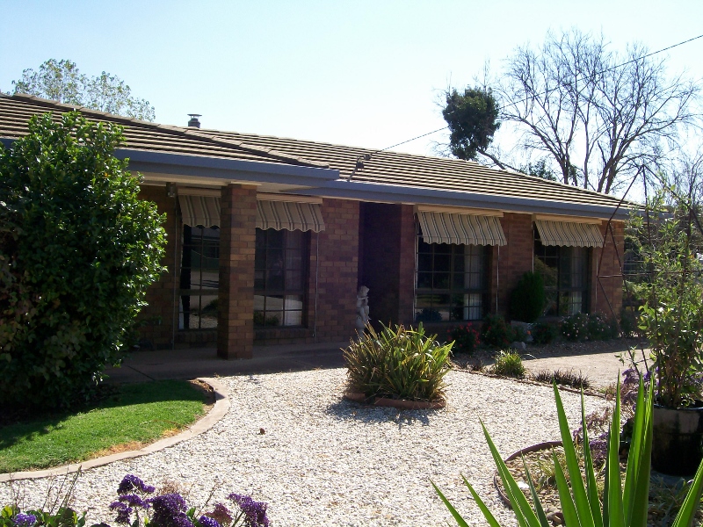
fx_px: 731
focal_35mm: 36
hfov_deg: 51.4
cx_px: 352
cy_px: 264
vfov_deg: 39.7
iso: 80
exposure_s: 1/422
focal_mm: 6
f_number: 4.8
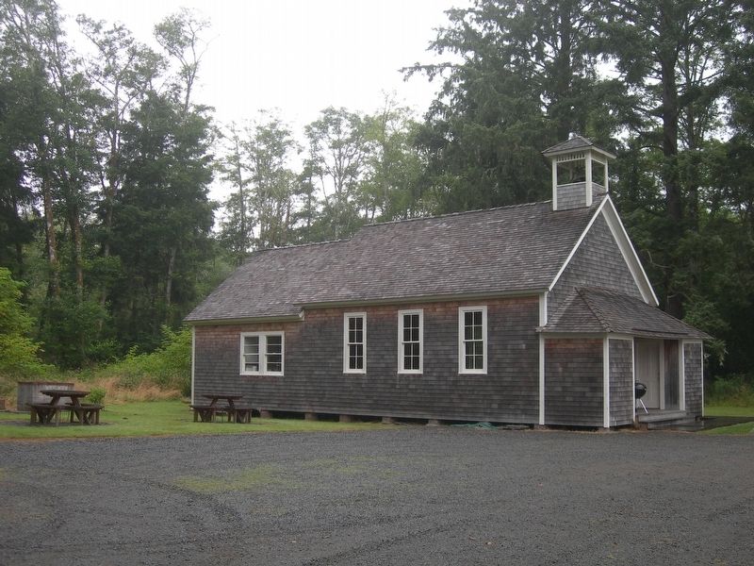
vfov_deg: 35.1
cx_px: 377
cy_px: 283
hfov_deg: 45.8
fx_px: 893
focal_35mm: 41
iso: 50
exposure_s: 1/113
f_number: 2.9
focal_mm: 8.5
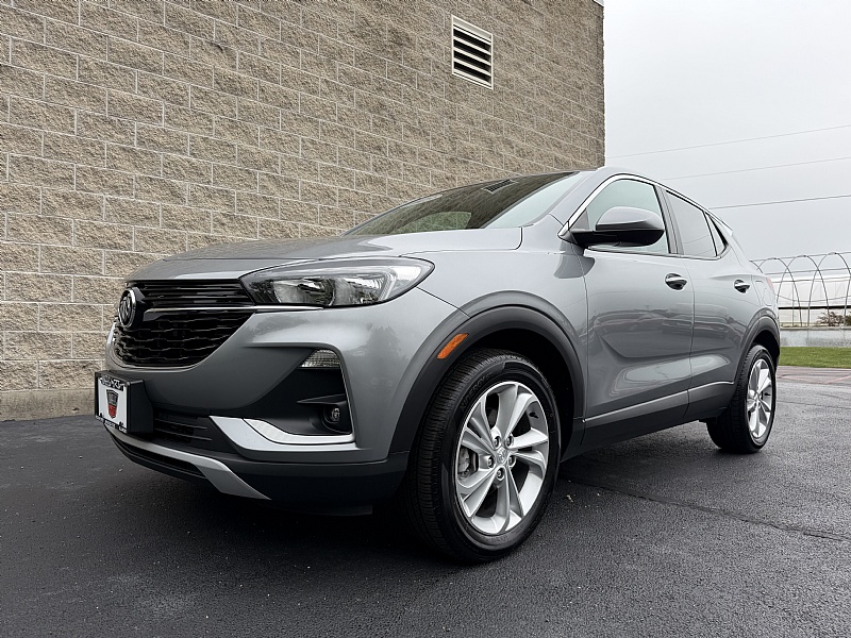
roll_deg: +0.8
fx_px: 590
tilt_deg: +1.5
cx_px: 426
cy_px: 319
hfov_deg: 71.6
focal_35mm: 24
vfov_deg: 56.8
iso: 80
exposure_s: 1/1075
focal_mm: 6.76
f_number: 1.78
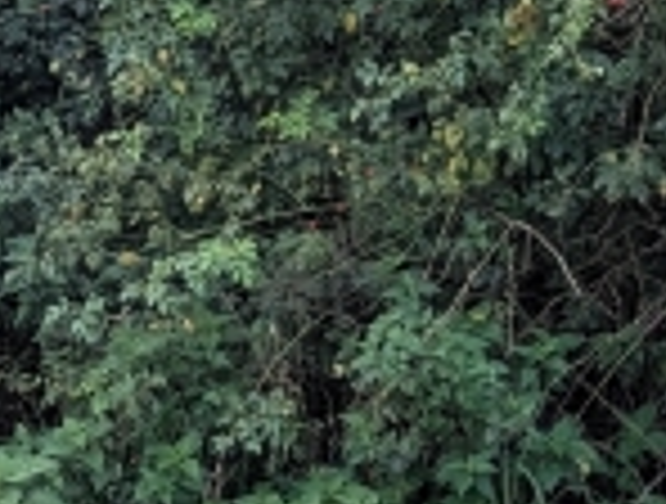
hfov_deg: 11.1
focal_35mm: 162
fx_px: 3127
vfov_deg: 9.2
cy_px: 430
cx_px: -634
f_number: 1.68
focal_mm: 6.9
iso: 141
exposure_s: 1/648
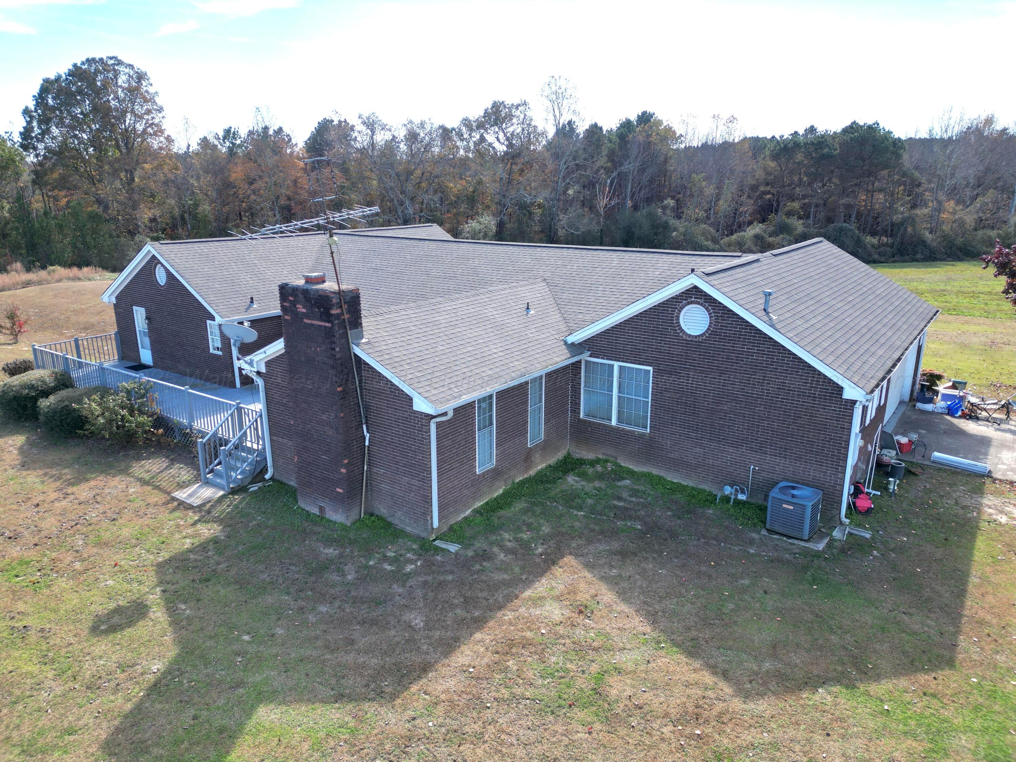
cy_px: 381
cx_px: 508
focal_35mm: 24
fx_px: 704
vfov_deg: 56.8
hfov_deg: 71.6
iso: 100
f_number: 1.7
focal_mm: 6.72
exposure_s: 1/1000
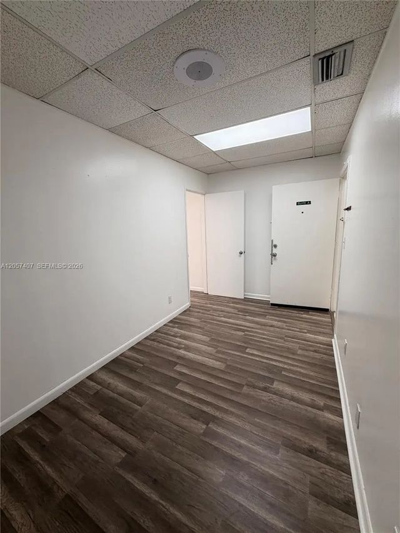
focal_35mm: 14
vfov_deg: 102.1
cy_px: 266
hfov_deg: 85.7
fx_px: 216
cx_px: 200
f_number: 2.2
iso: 64
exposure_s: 1/120
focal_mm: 2.22
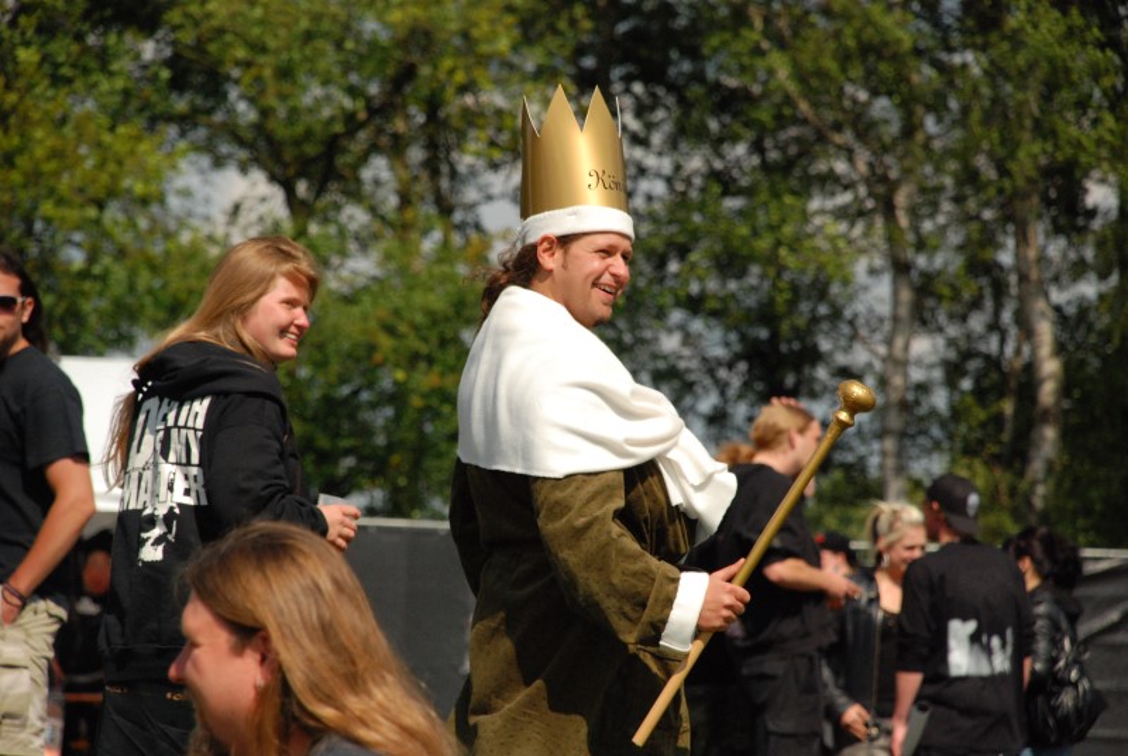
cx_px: 564
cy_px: 378
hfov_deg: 10.1
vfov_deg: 6.8
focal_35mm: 202
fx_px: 6354
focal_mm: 135
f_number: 6.7
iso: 900
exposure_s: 1/4000
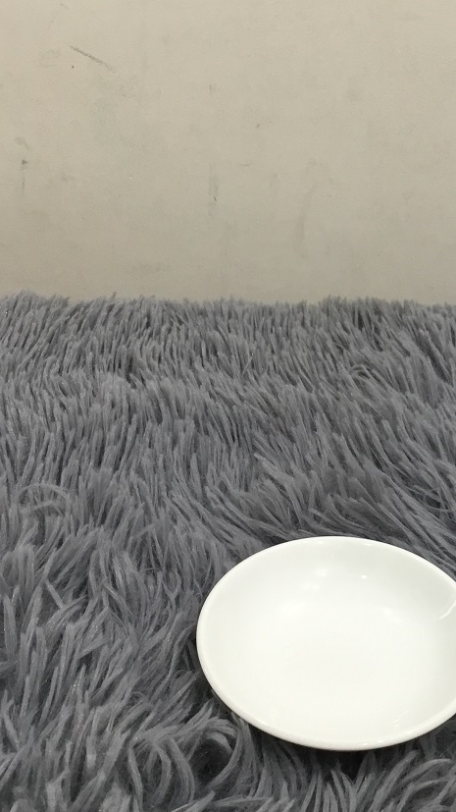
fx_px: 1054
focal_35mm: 49
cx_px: 325
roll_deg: +0.8
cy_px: 445
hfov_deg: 24.2
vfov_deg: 42.1
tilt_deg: -34.7
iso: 80
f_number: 2.4
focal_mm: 3.3
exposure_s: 1/33
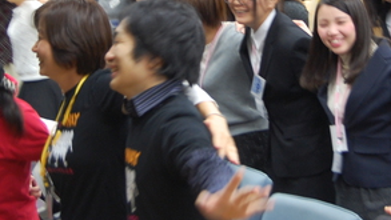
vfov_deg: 10.0
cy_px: -6
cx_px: 211
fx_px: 1244
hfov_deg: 17.9
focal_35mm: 120
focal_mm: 32
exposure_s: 1/20
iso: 400
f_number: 4.5
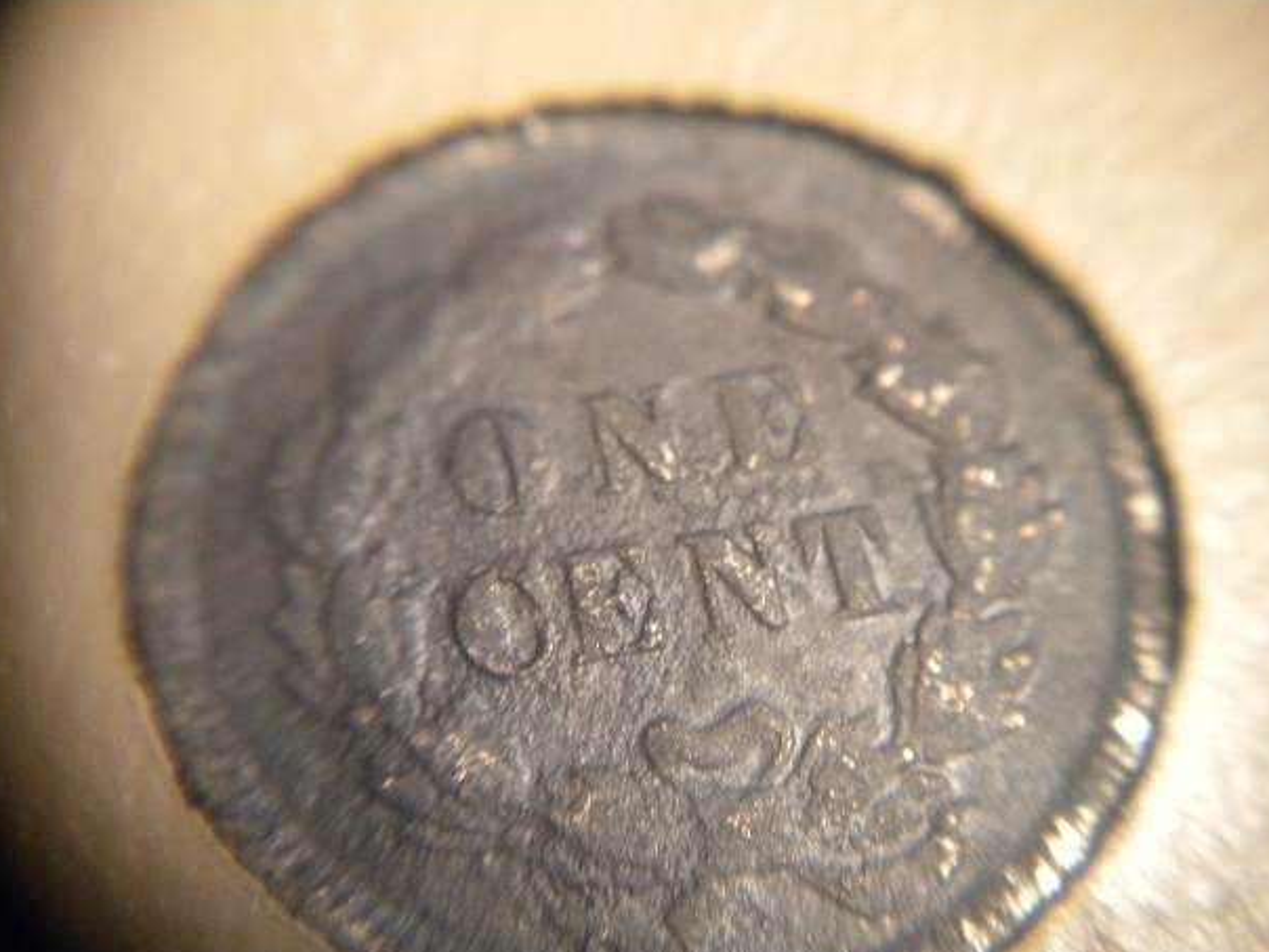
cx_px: 631
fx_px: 1320
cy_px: 481
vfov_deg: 39.7
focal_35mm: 36
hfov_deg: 51.4
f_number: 3.1
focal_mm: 6.3
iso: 400
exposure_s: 1/46.4
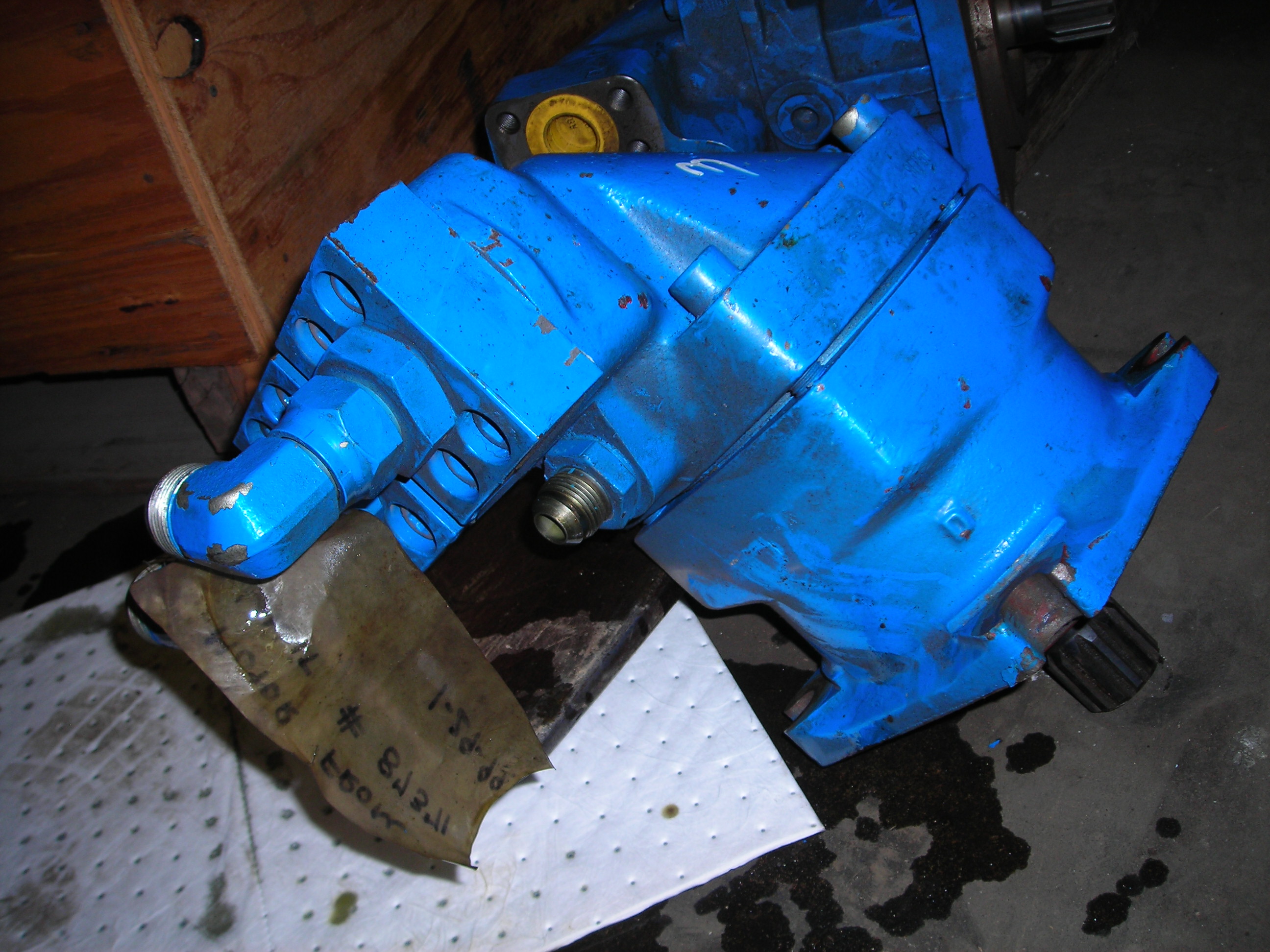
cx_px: 635
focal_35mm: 38
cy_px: 476
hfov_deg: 49.0
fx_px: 1394
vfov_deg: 37.7
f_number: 3.2
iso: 50
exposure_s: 1/60.1
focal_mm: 6.3
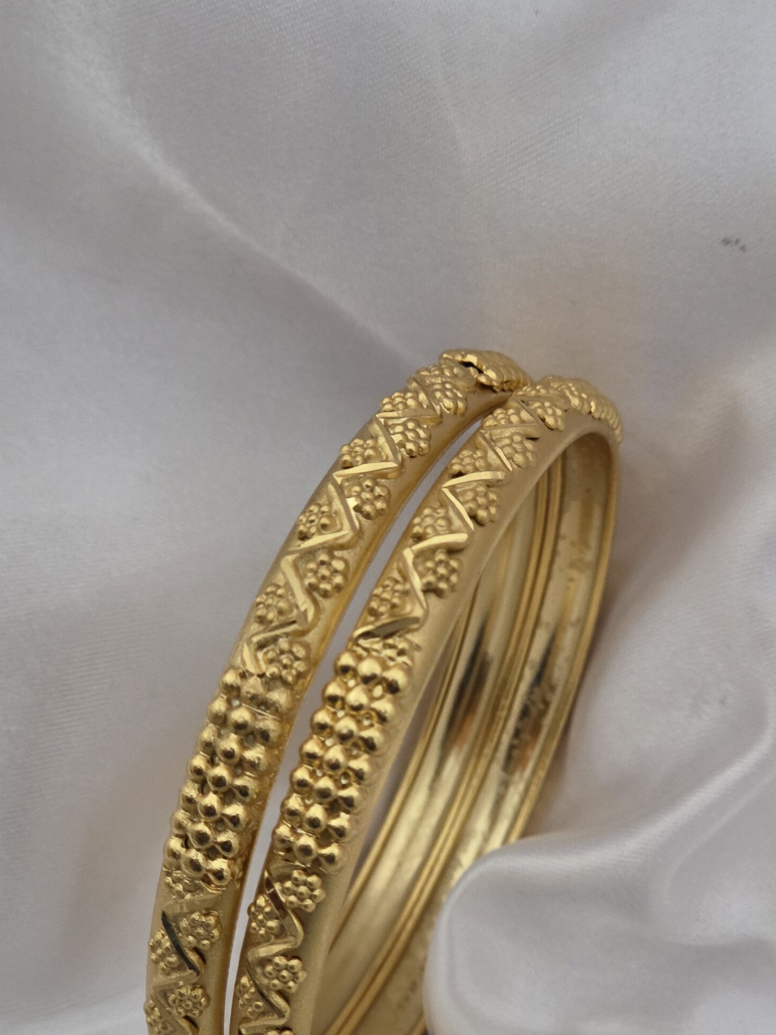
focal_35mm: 91
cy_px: 630
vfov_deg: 21.5
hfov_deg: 16.2
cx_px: 382
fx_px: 2720
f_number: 2.4
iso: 250
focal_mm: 7
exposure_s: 1/50
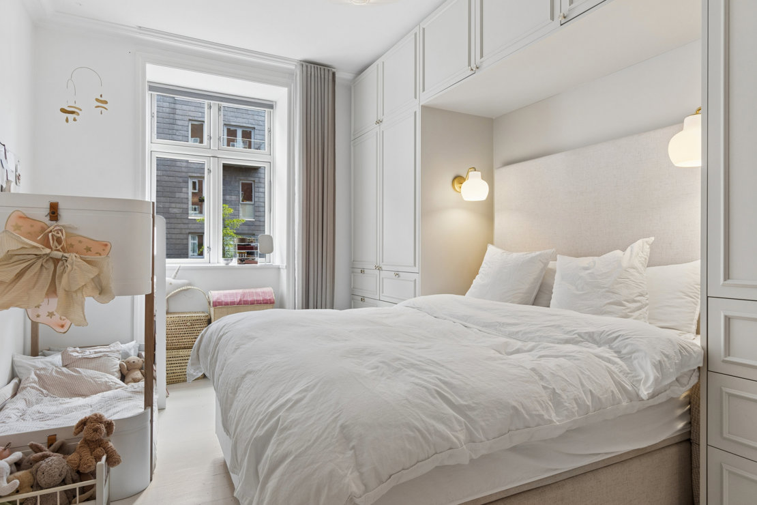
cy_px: 252
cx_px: 378
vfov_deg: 63.2
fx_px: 410
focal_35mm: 20
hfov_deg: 85.4
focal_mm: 13
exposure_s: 1/20
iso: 200
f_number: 8
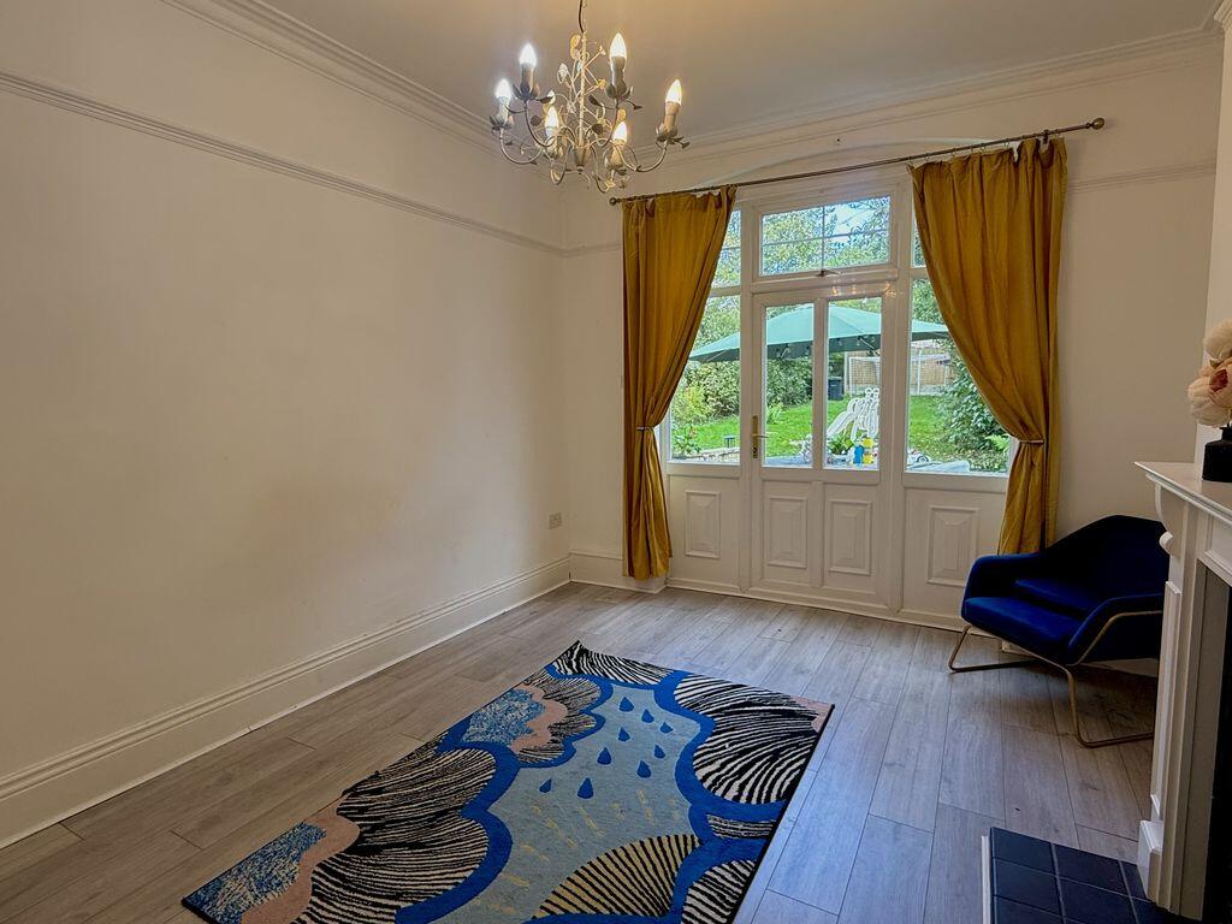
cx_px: 616
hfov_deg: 102.1
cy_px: 462
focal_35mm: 14
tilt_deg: -5.8
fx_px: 498
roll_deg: +0.7
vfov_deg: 85.7
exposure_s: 1/100
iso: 100
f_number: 2.2
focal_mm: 2.22
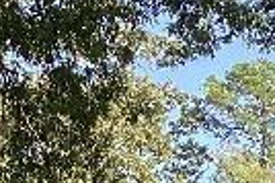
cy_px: 666
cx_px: 423
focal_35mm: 246
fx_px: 1877
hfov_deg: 8.2
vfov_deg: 5.1
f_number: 2.4
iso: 25
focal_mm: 3.3
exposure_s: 1/165
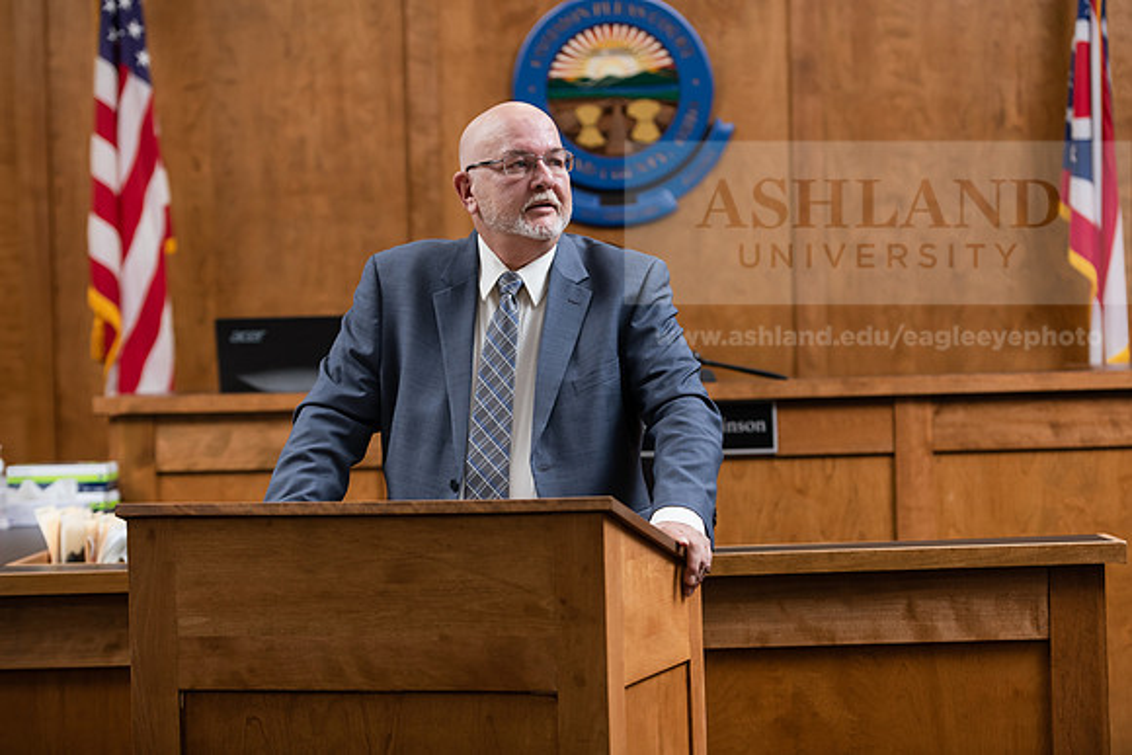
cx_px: 566
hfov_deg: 20.4
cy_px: 378
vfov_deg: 13.7
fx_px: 3145
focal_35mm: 100
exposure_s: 1/200
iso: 800
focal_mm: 100
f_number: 3.5
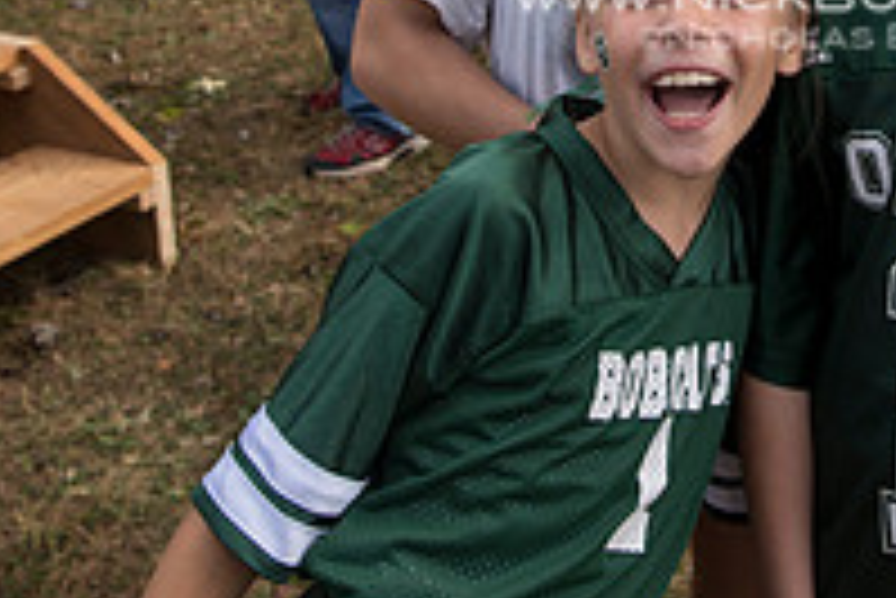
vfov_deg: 18.3
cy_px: -164
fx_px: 1743
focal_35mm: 70
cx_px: 824
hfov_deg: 27.7
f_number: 4.5
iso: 250
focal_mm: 24
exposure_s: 1/640
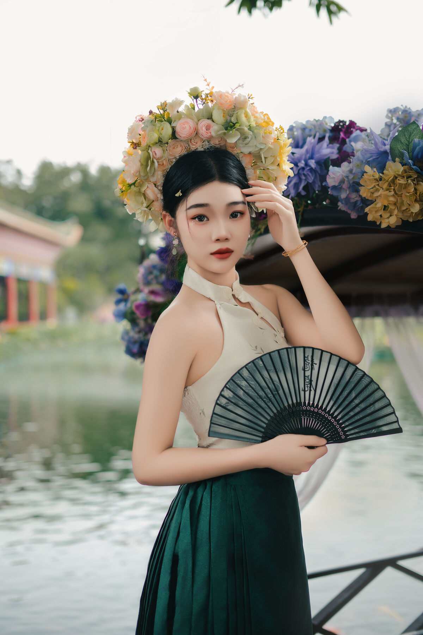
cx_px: 212
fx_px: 881
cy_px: 318
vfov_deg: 39.6
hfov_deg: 27.0
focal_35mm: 50
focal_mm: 50
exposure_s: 1/125
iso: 200
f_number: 2
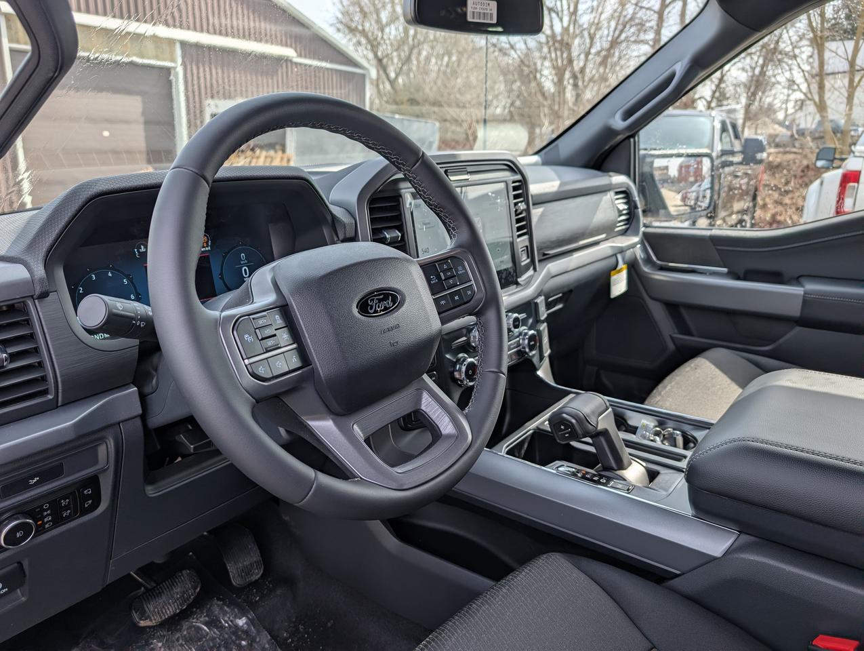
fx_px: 600
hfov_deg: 71.5
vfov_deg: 56.9
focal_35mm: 24
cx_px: 432
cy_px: 326
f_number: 1.68
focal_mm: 6.9
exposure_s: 1/325
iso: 18
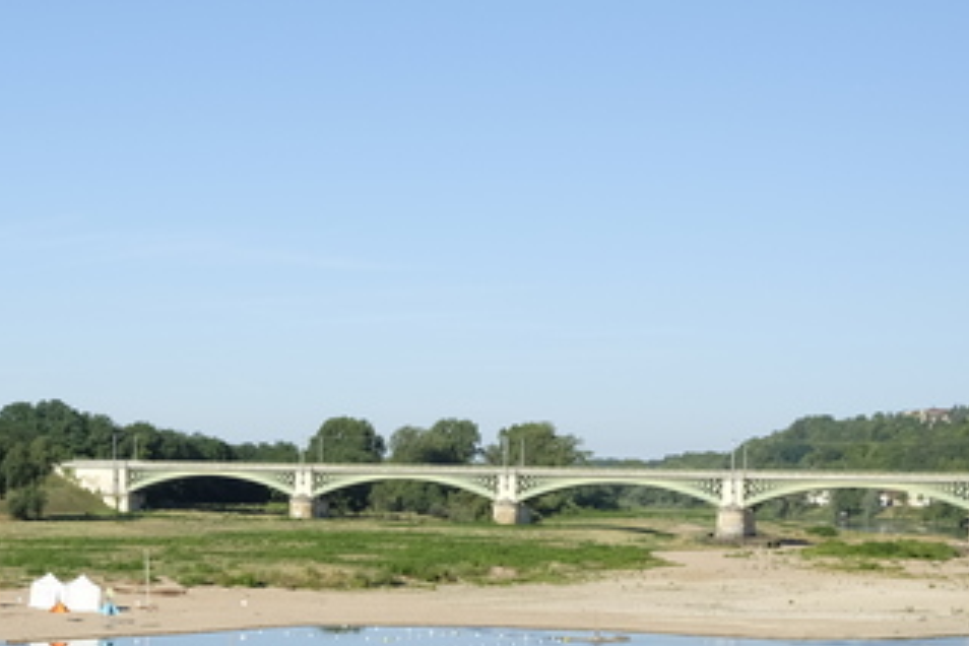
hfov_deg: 21.3
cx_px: -222
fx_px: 2368
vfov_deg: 15.3
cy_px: 623
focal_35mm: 88
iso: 200
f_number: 11
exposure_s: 1/150
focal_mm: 23
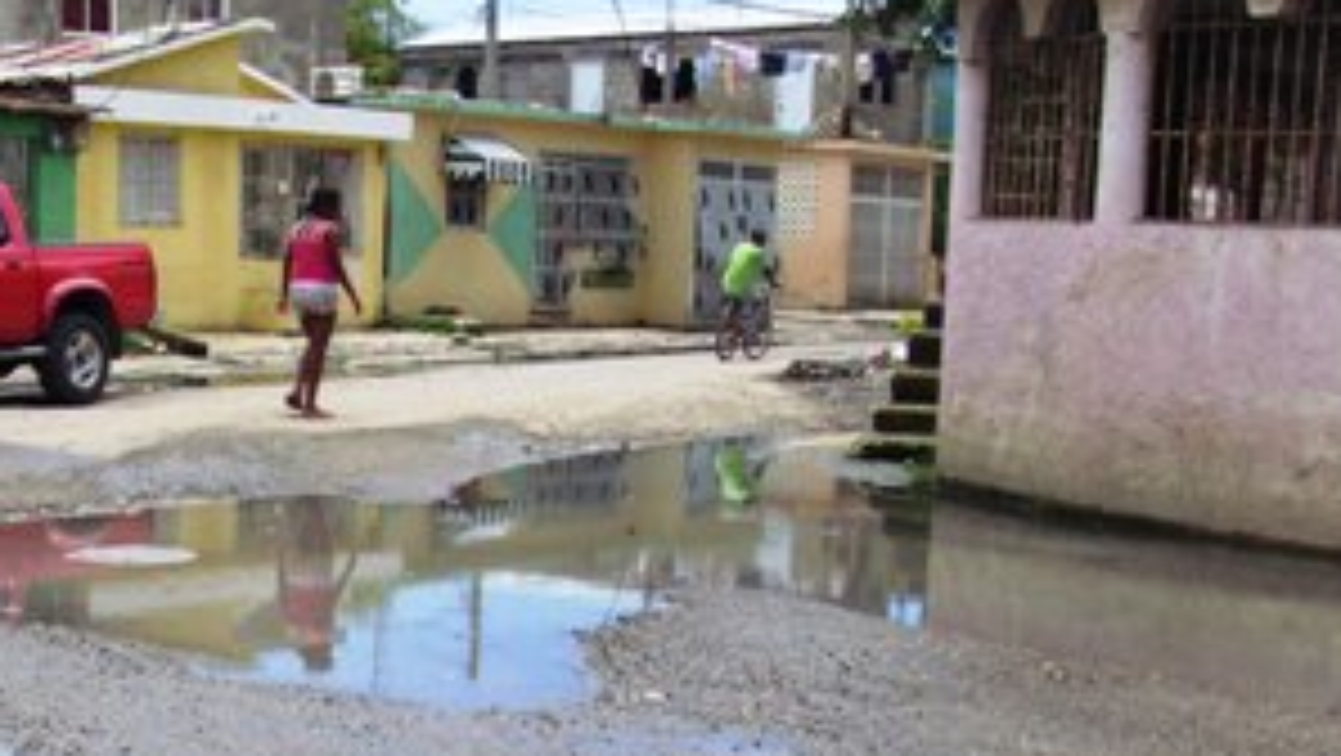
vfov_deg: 19.9
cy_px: 716
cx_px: 382
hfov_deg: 34.9
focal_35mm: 59
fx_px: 2099
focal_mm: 6
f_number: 5.5
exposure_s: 1/350
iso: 80
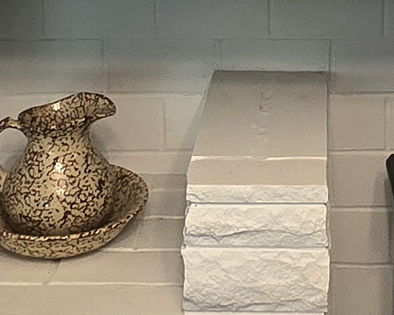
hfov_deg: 20.9
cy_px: -192
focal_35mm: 91
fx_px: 1061
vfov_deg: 15.3
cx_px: 292
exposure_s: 1/60.2
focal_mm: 2.2
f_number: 2.2
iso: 160
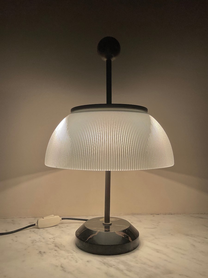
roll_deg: +0.0
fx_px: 232
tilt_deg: +2.3
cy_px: 139
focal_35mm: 29
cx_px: 104
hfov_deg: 48.2
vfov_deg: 61.7
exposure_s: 1/100
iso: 64
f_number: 1.8
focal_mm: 3
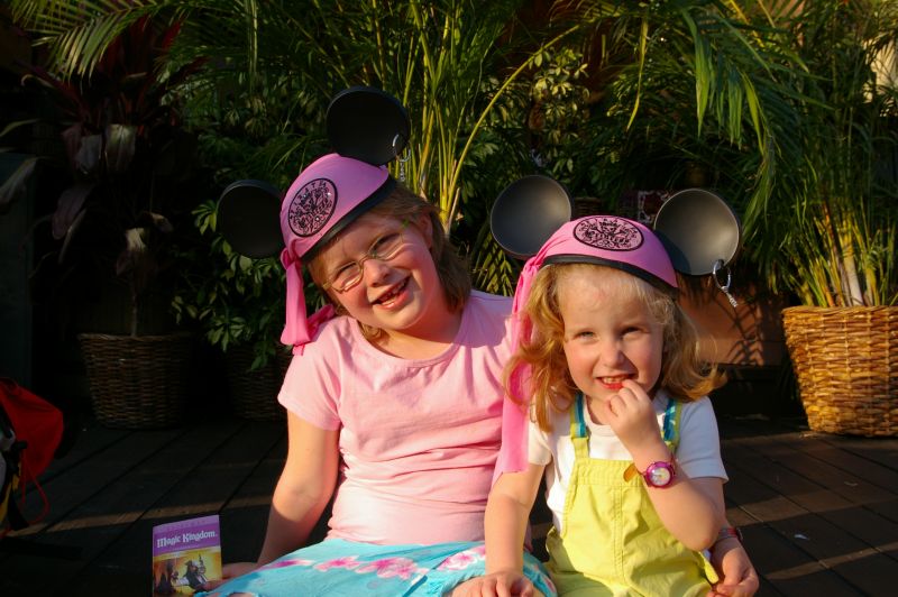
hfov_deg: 46.4
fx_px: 1047
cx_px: 449
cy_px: 298
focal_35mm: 42
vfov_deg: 31.8
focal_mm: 28
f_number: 9.5
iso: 200
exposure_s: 1/90
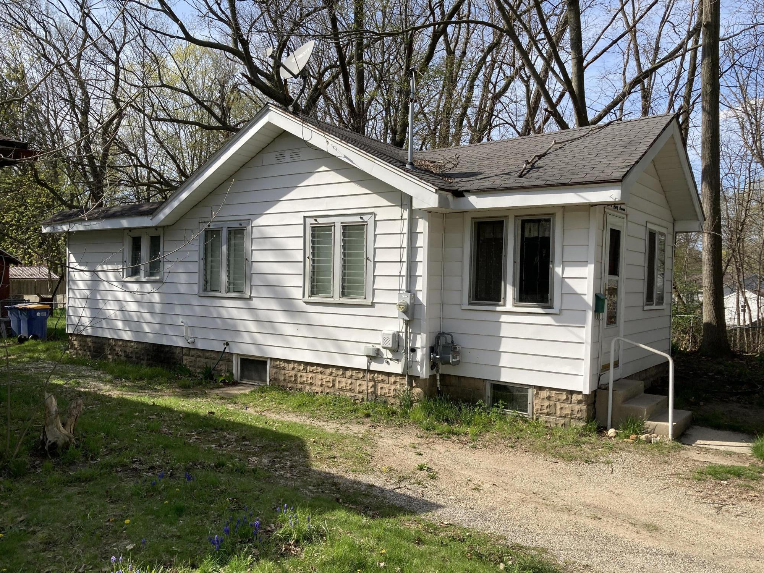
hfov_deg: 63.4
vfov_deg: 49.7
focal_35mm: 28
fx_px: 618
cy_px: 286
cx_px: 382
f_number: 1.8
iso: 20
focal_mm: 3.99
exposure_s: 1/1567
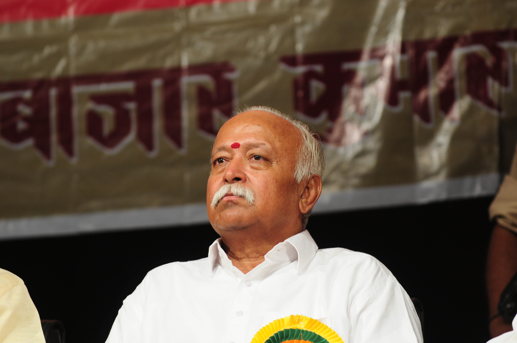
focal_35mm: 300
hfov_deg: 6.9
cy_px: 172
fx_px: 4303
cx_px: 258
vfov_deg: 4.6
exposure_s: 1/50
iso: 400
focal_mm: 200
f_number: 4.5
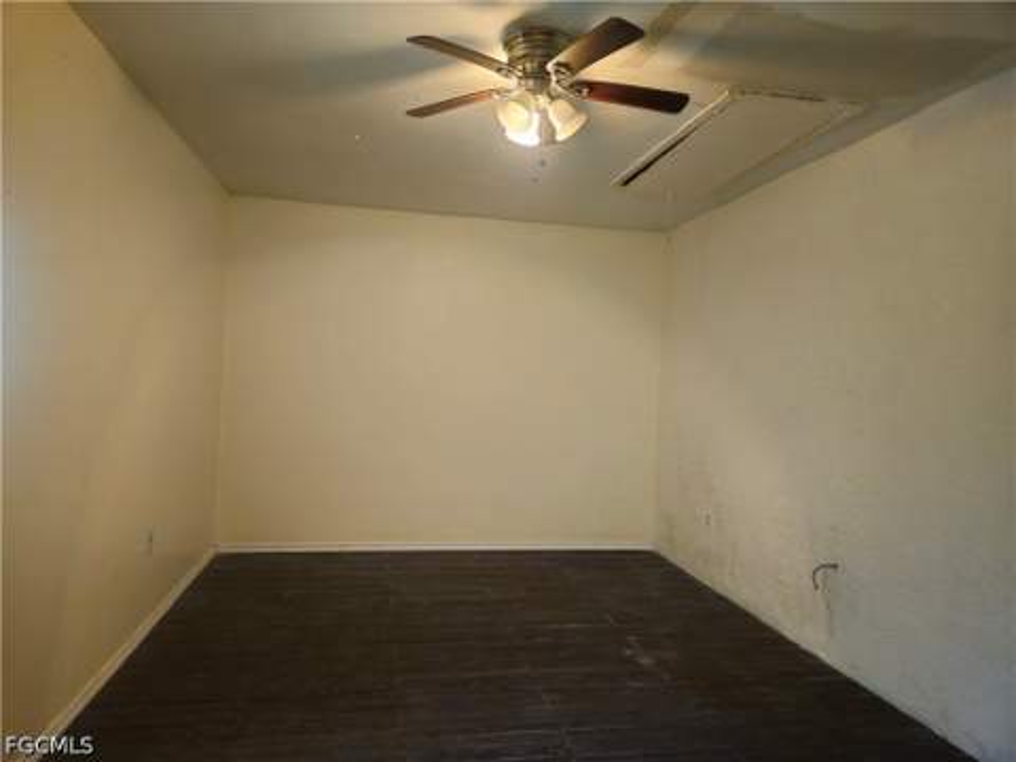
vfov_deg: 58.9
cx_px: 508
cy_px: 381
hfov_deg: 73.9
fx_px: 675
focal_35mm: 23
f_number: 1.8
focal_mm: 5.4
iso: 400
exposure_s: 1/40
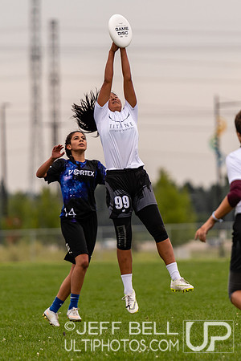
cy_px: 146
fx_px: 5372
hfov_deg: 2.6
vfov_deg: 3.9
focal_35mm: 535
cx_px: 120
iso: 100
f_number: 2.8
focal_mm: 200
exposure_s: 1/1000
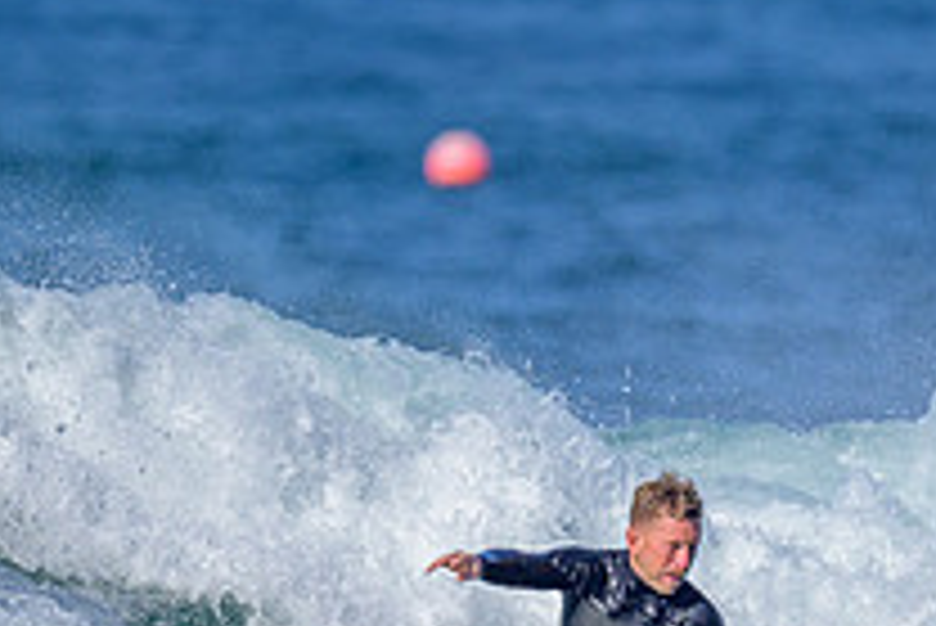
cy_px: 687
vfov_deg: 0.5
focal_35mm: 2623
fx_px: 68243
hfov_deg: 0.8
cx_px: 441
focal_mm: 800
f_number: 6.3
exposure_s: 1/2000
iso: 200
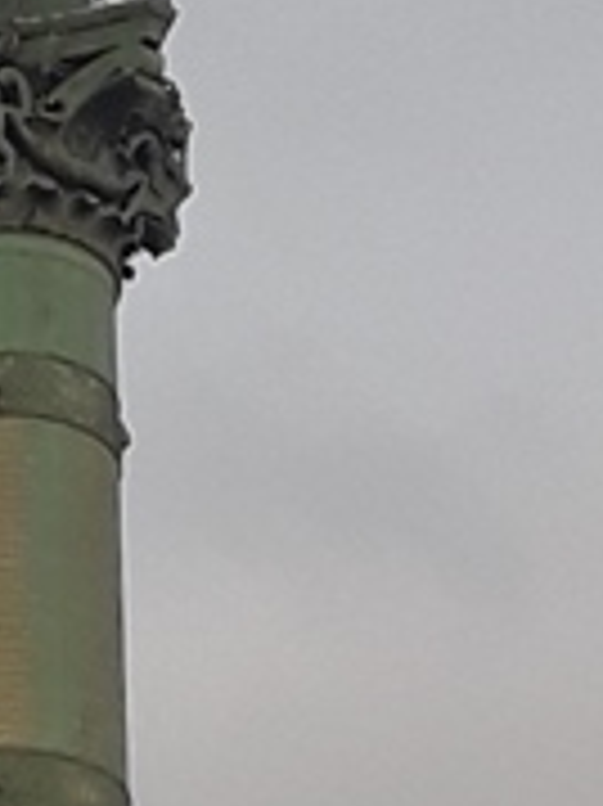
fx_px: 2977
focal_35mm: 128
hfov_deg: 11.3
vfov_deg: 14.1
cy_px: 1315
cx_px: -140
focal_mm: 2.9
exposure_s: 1/120
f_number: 1.9
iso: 64
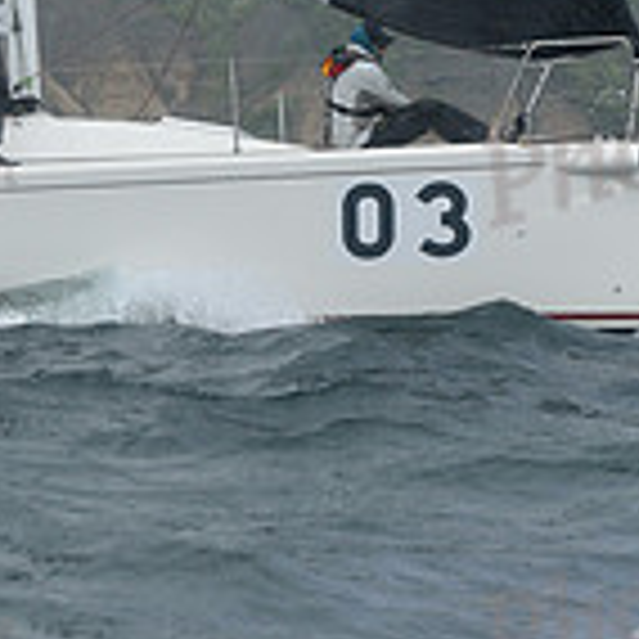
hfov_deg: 6.1
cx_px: 252
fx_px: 5952
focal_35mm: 285
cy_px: -61
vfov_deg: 6.1
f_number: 6.3
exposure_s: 1/1000
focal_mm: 82
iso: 320
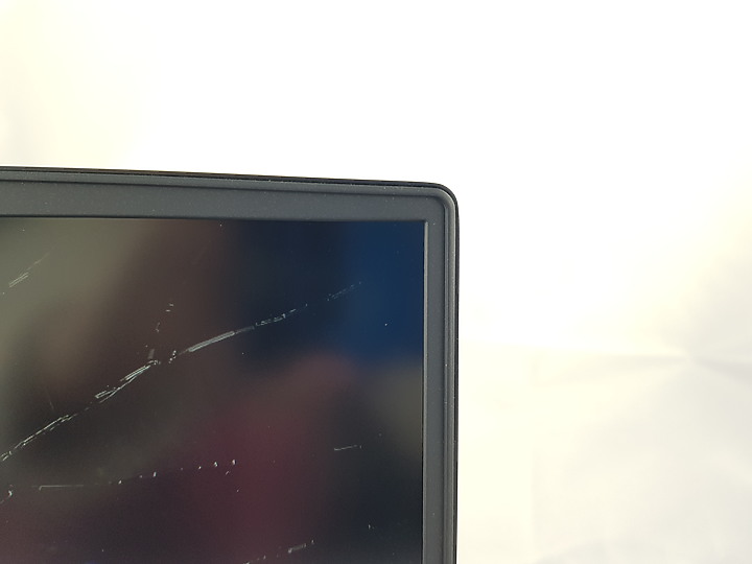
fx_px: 565
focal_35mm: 26
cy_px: 282
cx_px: 376
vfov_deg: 53.1
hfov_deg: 67.3
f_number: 1.7
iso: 50
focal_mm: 4.3
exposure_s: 1/60
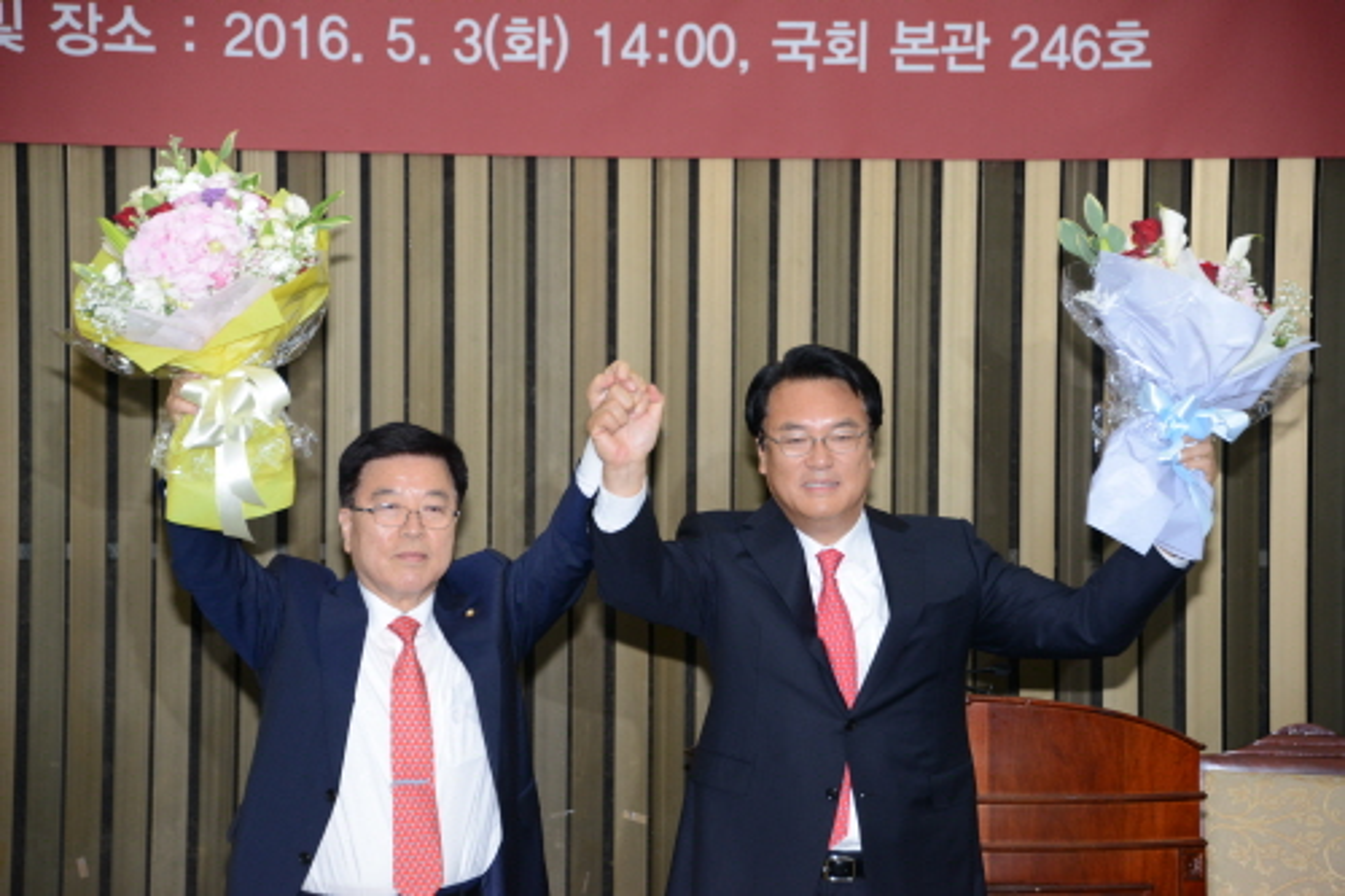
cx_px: 672
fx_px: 5042
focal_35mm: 135
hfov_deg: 15.2
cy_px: 448
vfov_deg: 10.2
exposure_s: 1/250
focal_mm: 135
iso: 1000
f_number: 5.6
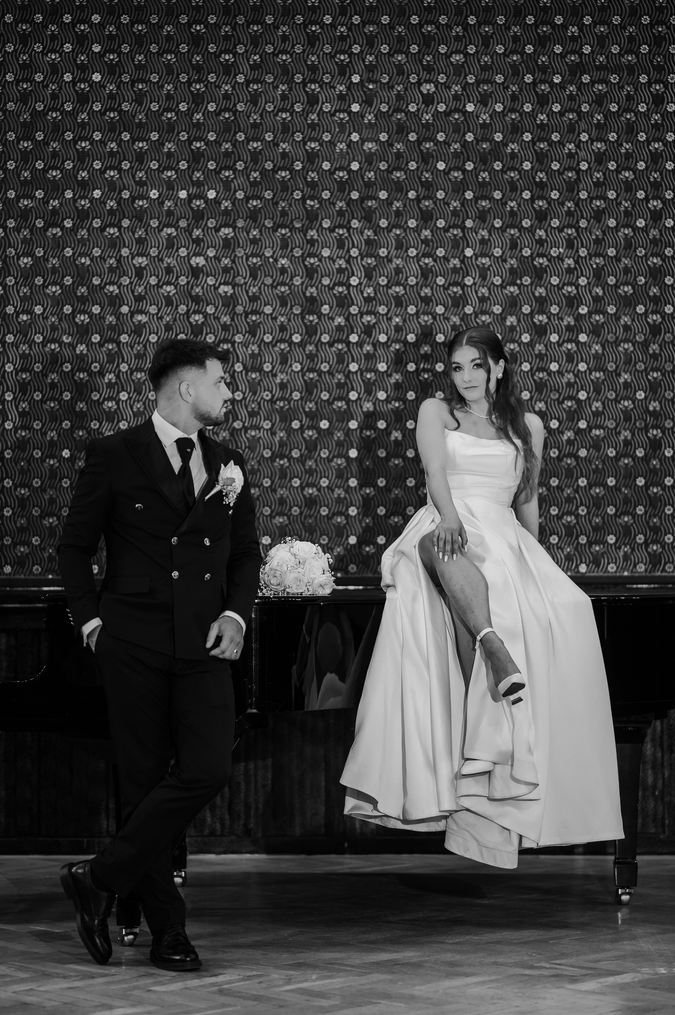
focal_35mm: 85
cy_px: 508
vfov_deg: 23.9
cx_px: 338
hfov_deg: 16.0
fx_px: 2394
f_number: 1.8
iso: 800
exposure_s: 1/250
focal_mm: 85
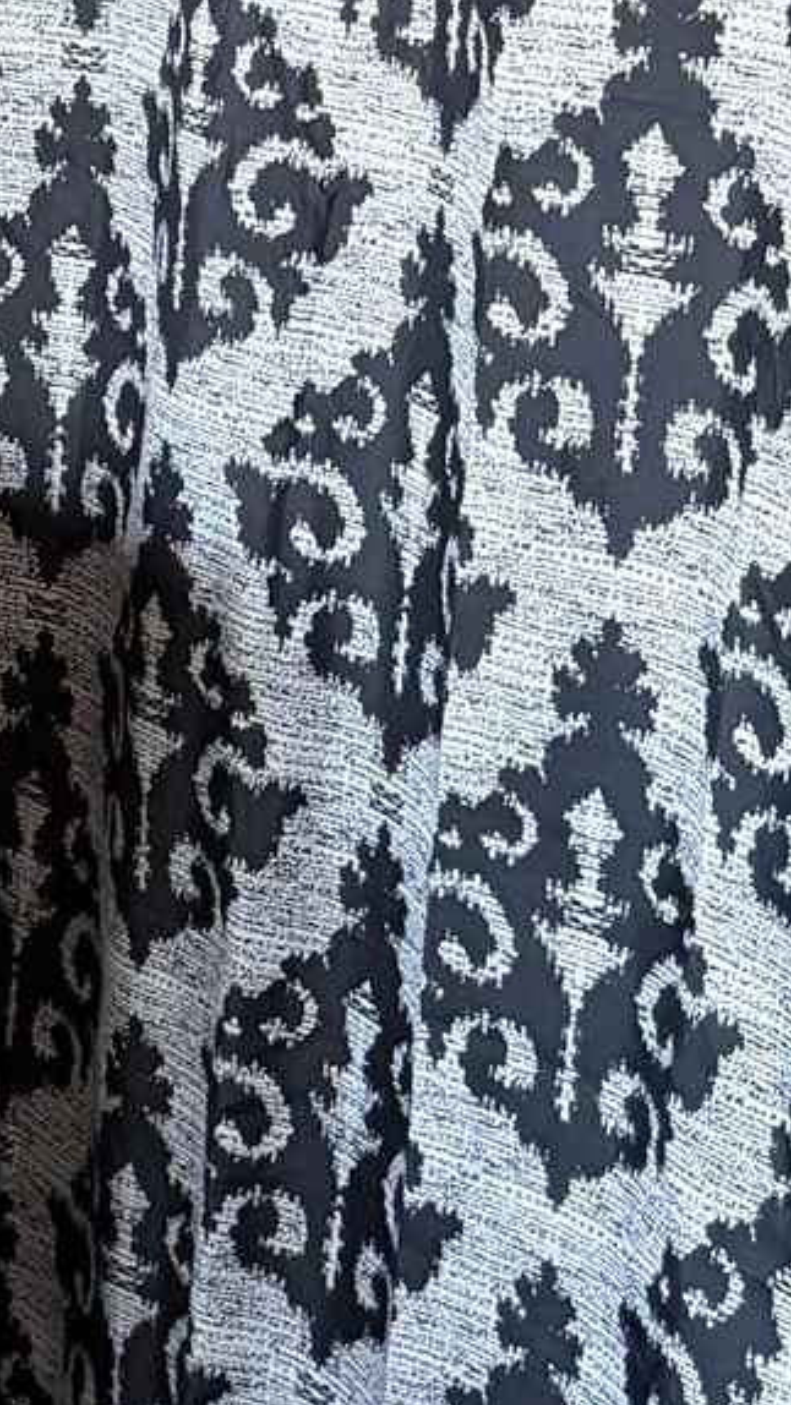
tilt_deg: -11.0
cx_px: -262
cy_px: -12
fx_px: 3914
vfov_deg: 19.7
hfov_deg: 11.2
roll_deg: -1.6
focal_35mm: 105
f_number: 1.78
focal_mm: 6.76
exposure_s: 1/60
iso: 800
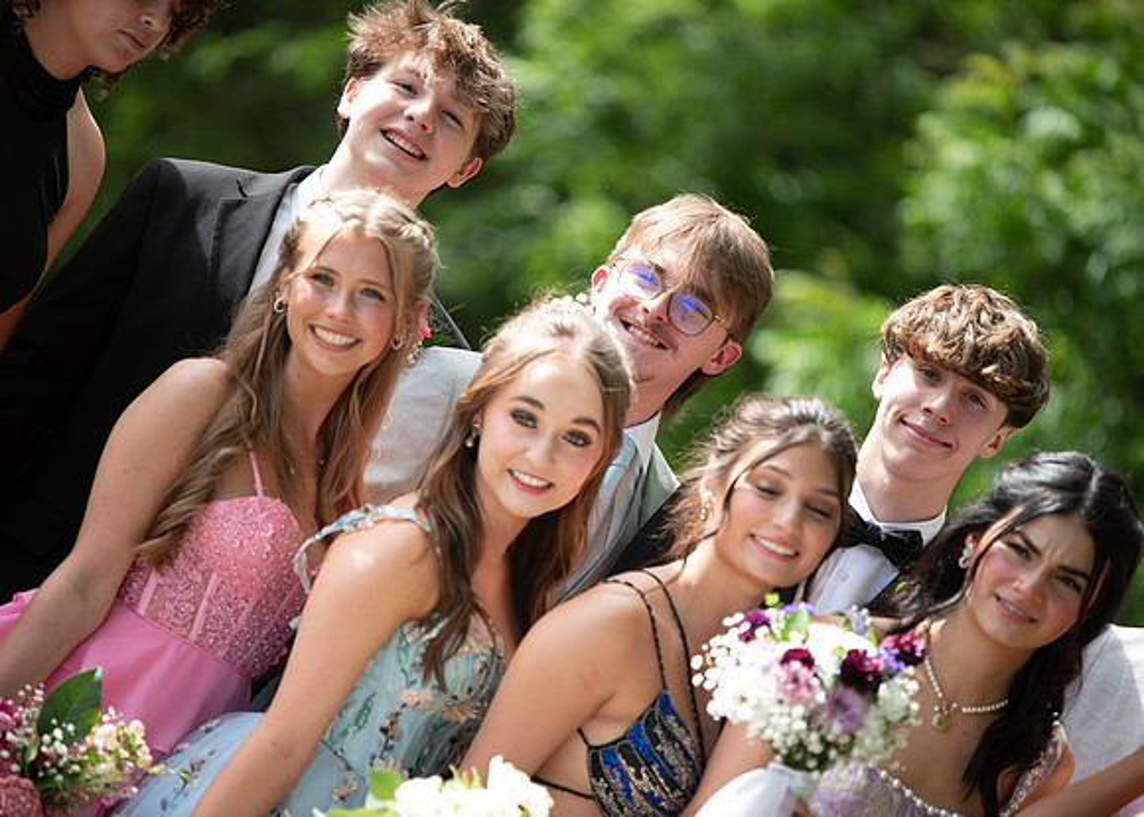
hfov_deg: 9.6
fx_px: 6801
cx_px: 572
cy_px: 408
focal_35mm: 209
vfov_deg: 6.9
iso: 100
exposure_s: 1/400
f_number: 2.8
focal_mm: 200
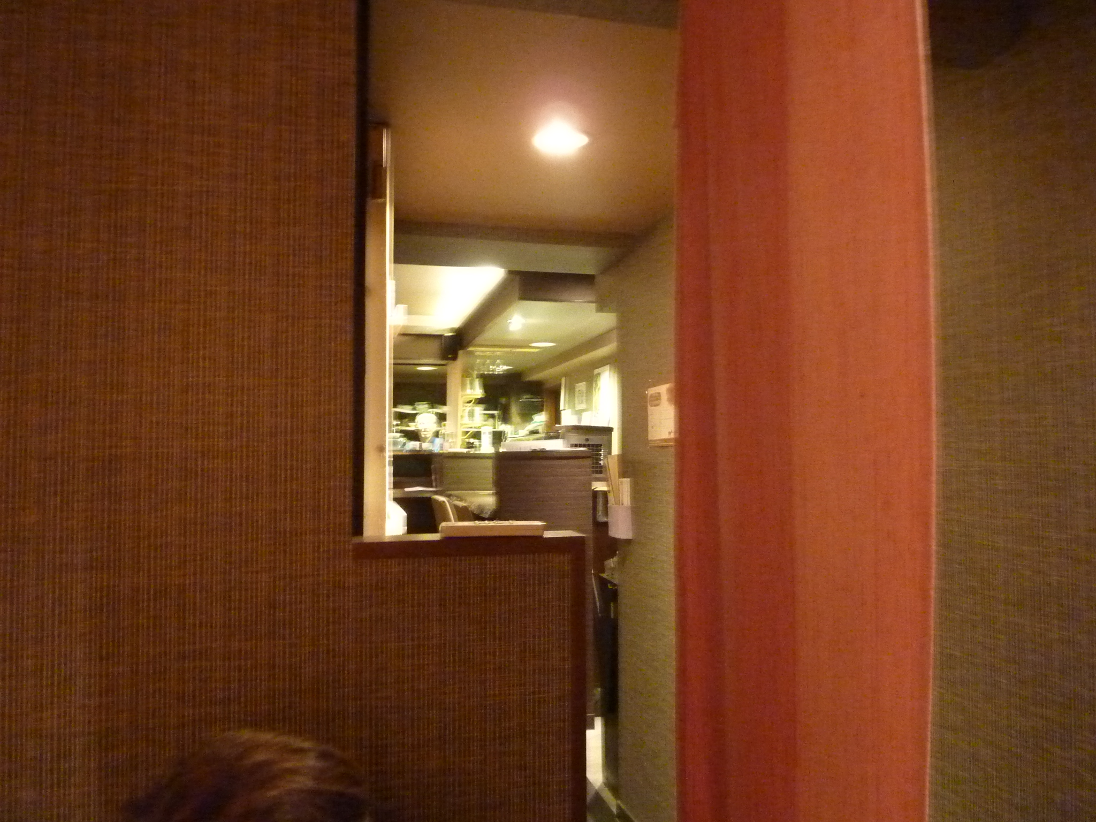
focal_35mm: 25
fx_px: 792
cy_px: 411
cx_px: 548
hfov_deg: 69.4
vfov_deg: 54.9
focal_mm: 4.1
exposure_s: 1/8
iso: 800
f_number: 3.3
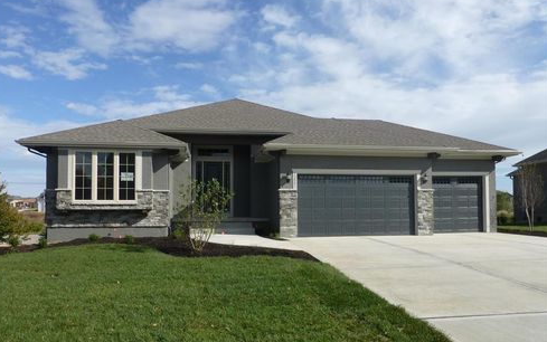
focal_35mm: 26
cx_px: 268
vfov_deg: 47.5
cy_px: 194
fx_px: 388
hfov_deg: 70.4
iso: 100
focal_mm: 4.3
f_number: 4
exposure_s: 1/1000
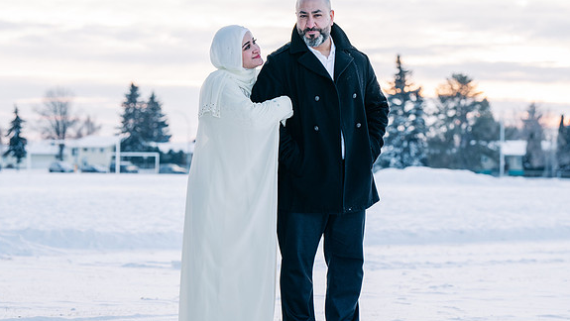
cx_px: 255
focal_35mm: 115
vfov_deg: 10.5
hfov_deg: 18.6
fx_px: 1739
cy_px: 121
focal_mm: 99
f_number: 4.5
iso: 100
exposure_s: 1/125
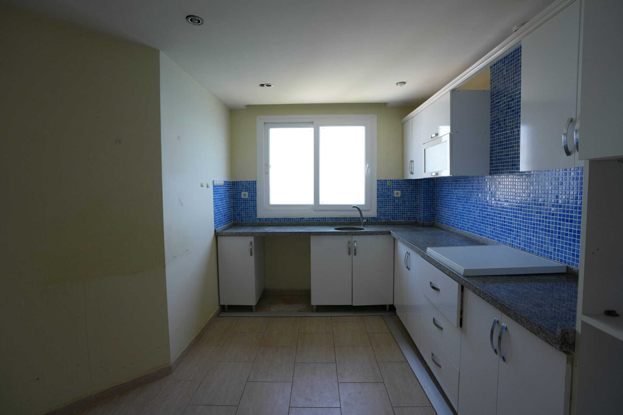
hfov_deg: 93.3
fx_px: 294
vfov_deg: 70.4
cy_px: 208
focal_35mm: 17
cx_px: 312
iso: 500
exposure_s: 1/160
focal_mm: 17
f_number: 4
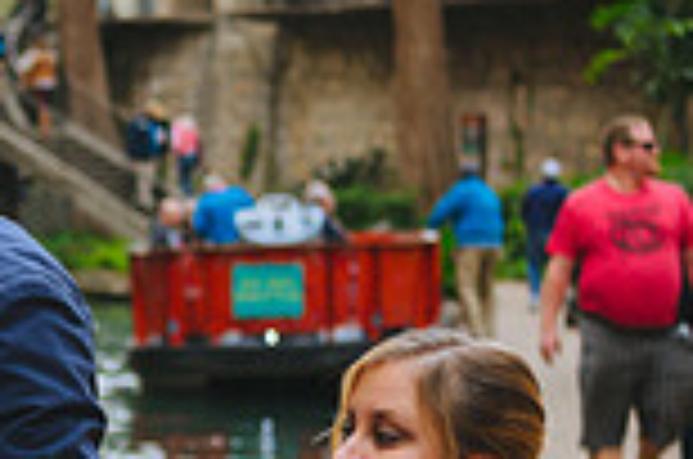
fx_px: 3477
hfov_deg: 11.0
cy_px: 486
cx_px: -297
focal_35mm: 181
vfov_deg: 7.5
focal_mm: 48
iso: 400
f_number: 2.8
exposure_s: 1/640
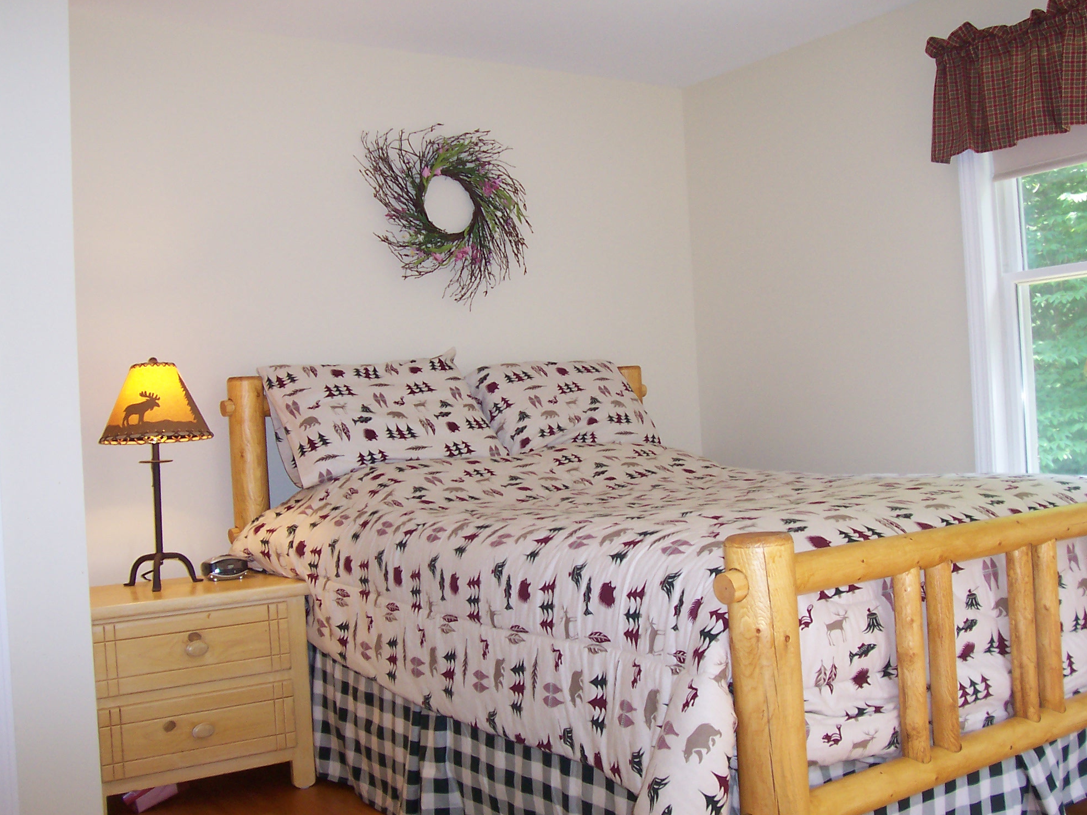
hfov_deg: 49.0
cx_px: 555
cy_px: 404
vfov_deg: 37.7
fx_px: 1193
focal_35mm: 38
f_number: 2.8
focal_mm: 5.6
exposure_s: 1/60
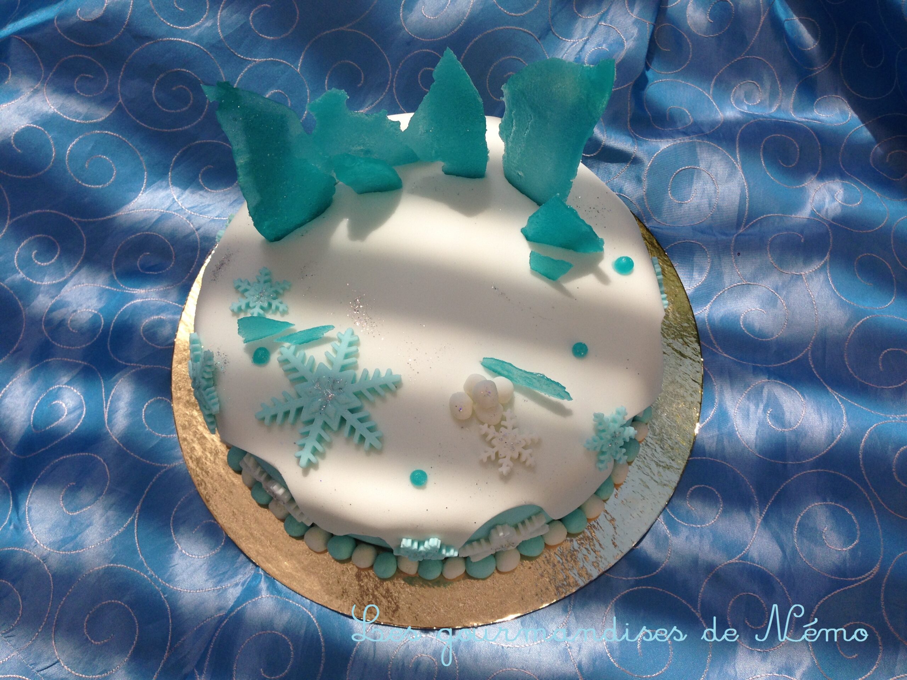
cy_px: 340
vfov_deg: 42.9
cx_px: 454
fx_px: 865
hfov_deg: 55.4
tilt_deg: -66.9
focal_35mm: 33
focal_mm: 4.12
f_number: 2.4
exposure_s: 1/1130
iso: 50
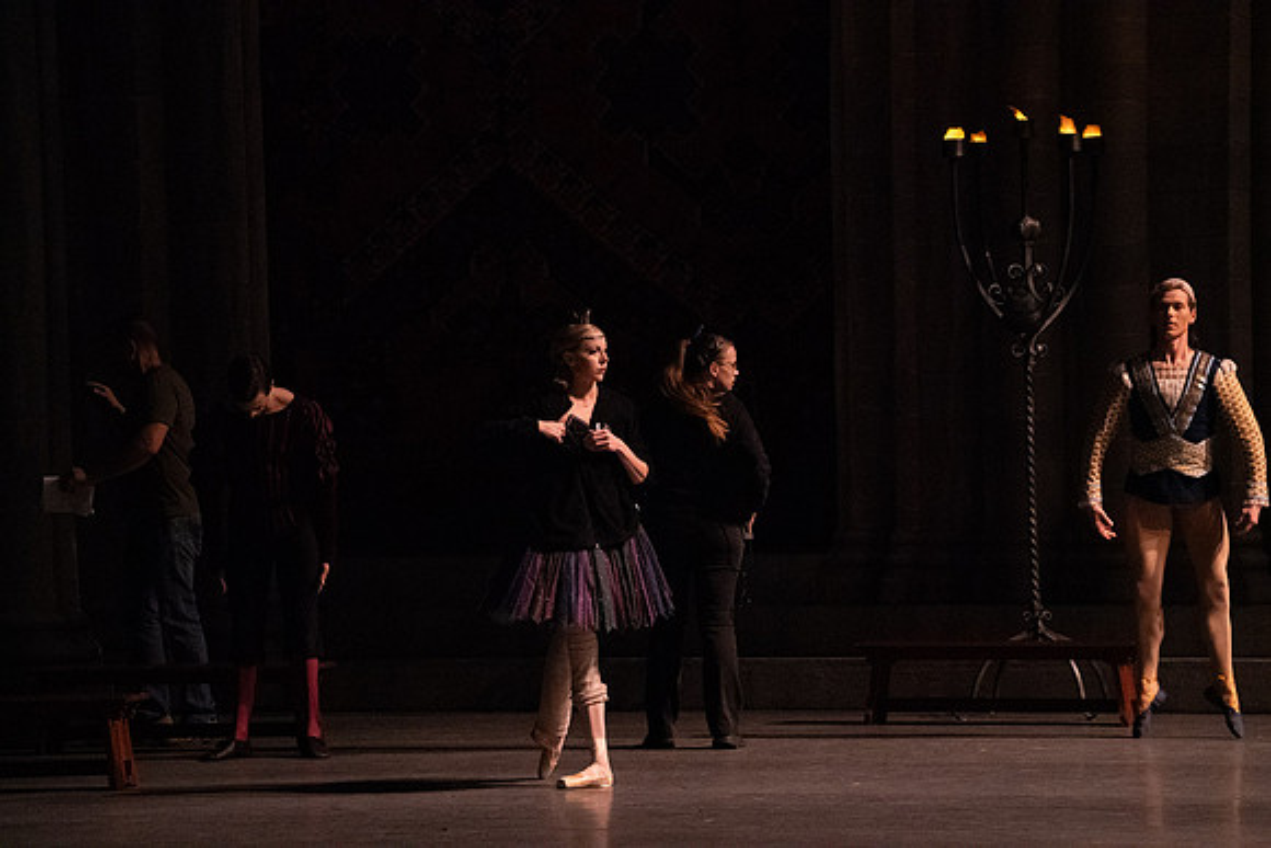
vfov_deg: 6.9
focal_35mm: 200
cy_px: 424
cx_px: 636
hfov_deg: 10.3
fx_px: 7062
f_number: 7.1
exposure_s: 1/320
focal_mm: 200
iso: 25600
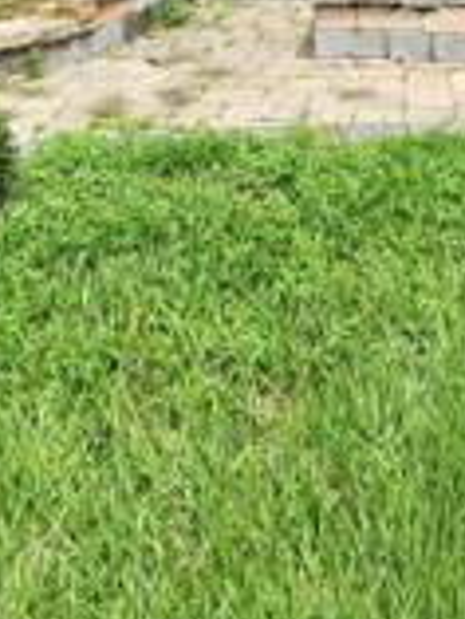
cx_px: 296
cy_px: -266
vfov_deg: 27.3
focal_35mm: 53
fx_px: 948
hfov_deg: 27.5
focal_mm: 2.2
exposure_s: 1/1667
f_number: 2.2
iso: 50
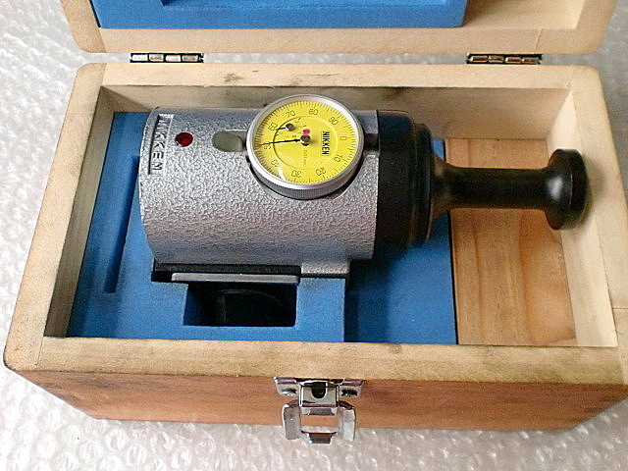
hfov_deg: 52.6
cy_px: 236
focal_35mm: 35
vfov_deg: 40.7
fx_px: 635
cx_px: 314
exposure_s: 1/60
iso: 800
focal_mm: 6.3
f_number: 3.1
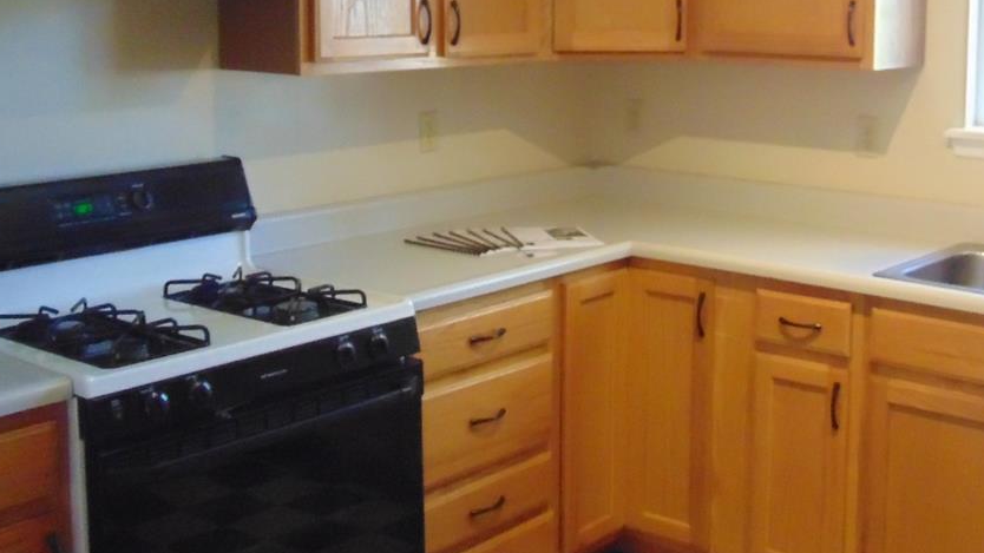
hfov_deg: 42.0
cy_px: 130
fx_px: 1278
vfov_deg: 24.1
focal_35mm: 49
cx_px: 564
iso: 640
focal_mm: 4.5
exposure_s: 1/50
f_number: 3
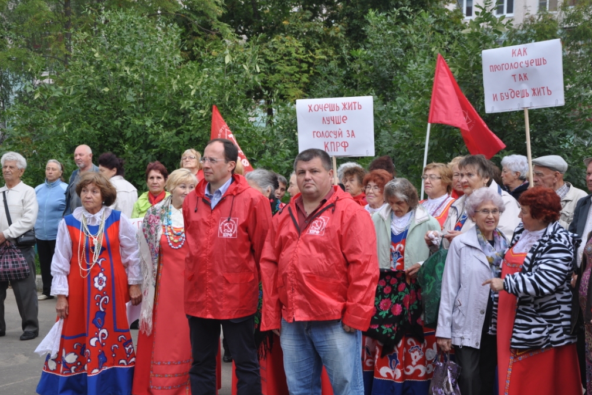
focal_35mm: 73
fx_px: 1201
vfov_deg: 18.7
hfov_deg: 27.7
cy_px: 197
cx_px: 296
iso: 200
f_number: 5.6
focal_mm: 48
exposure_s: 1/125
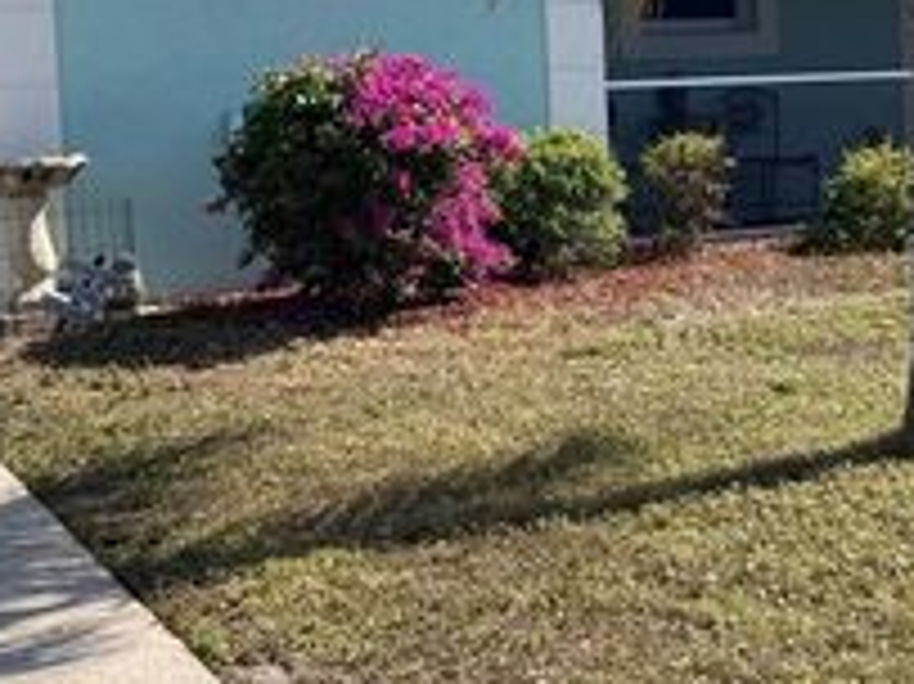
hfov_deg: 28.1
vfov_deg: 21.1
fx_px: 1821
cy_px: 178
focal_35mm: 69
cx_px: 576
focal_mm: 3.99
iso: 20
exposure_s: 1/2183
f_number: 1.8
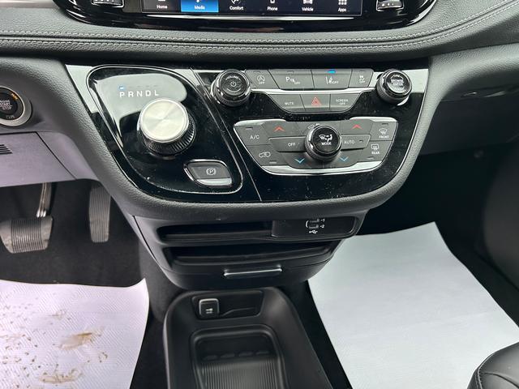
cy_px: 194
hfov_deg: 67.3
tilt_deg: -32.6
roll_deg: -0.7
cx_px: 260
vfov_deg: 53.1
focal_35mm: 26
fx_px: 390
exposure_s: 1/70
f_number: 1.5
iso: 125
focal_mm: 5.7
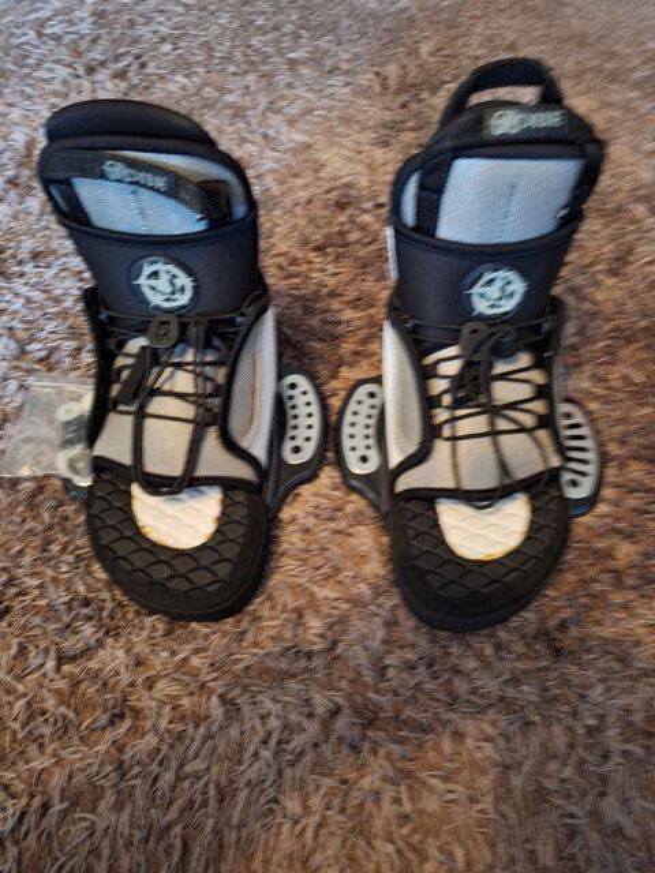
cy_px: 436
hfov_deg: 58.9
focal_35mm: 23
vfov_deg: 73.9
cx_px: 328
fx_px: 580
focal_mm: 5.54
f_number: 1.8
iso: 500
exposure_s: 1/20
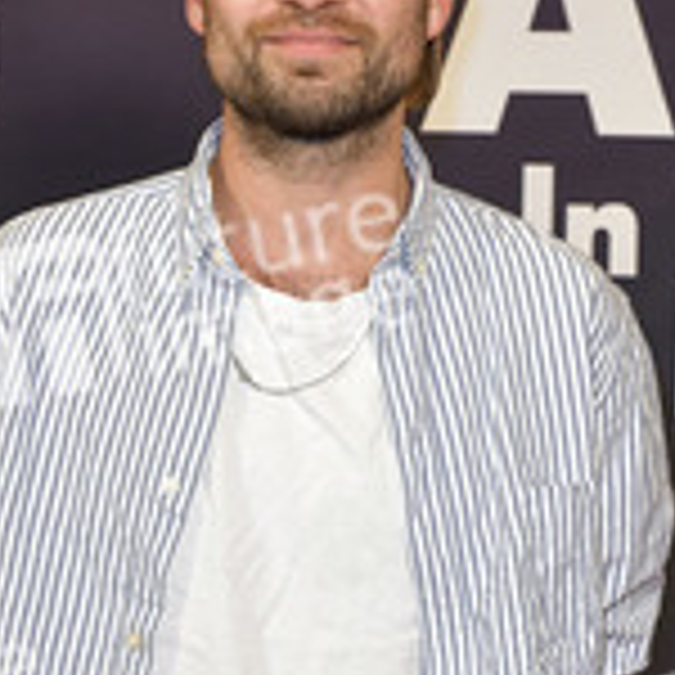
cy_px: 526
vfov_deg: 13.3
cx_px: 315
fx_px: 2890
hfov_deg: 13.3
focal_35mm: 131
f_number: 6.3
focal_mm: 58
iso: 2000
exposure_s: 1/200
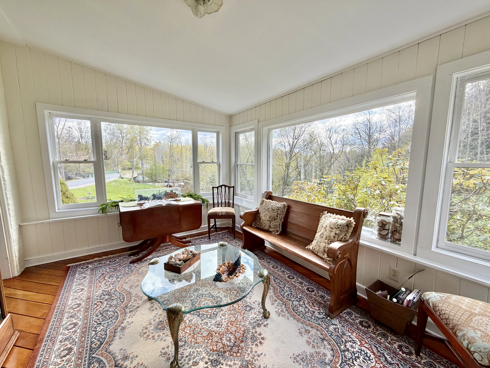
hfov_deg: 102.1
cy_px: 184
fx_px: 198
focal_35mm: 14
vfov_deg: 85.7
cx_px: 245
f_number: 2.2
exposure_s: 1/143
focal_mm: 2.22
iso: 64
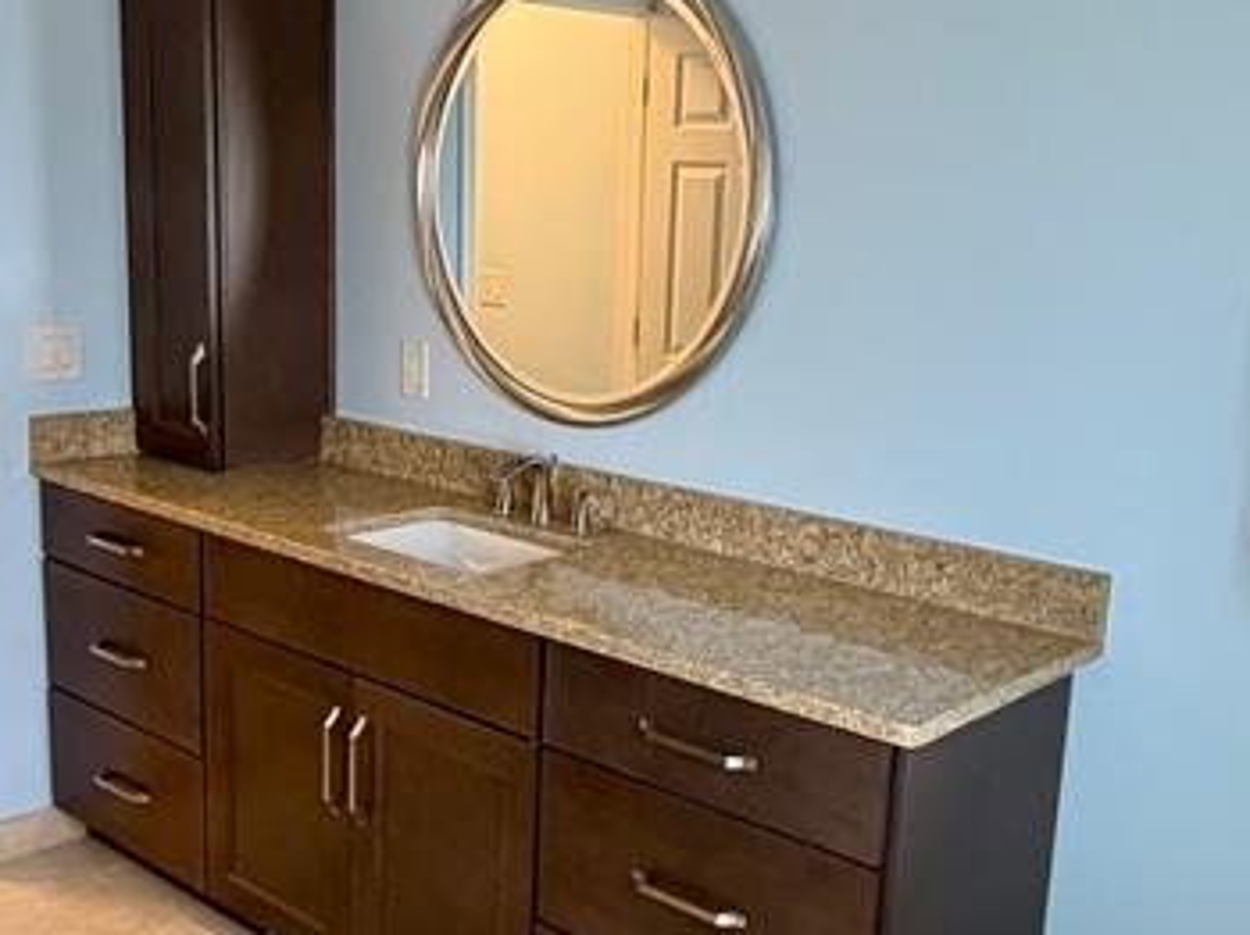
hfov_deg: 45.8
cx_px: 571
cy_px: 507
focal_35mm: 41
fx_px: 1480
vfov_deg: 35.1
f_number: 2.2
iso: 250
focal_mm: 2.22
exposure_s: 1/60
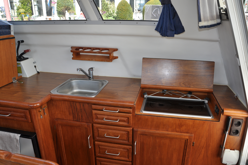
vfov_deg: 47.8
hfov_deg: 67.4
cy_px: 82
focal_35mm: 27
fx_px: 186
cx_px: 124
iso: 200
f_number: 5.6
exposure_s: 1/200
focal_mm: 18
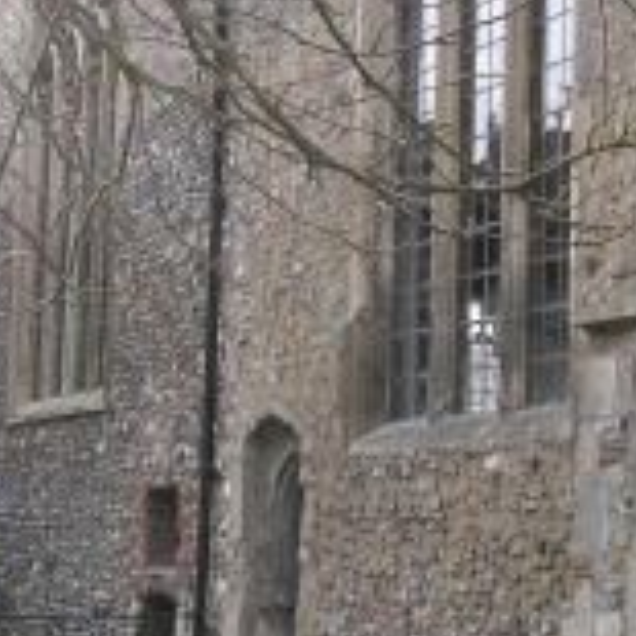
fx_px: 1912
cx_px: 334
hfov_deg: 18.9
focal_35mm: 92
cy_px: 172
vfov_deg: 18.8
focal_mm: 8.9
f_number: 4.5
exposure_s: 1/130
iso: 50
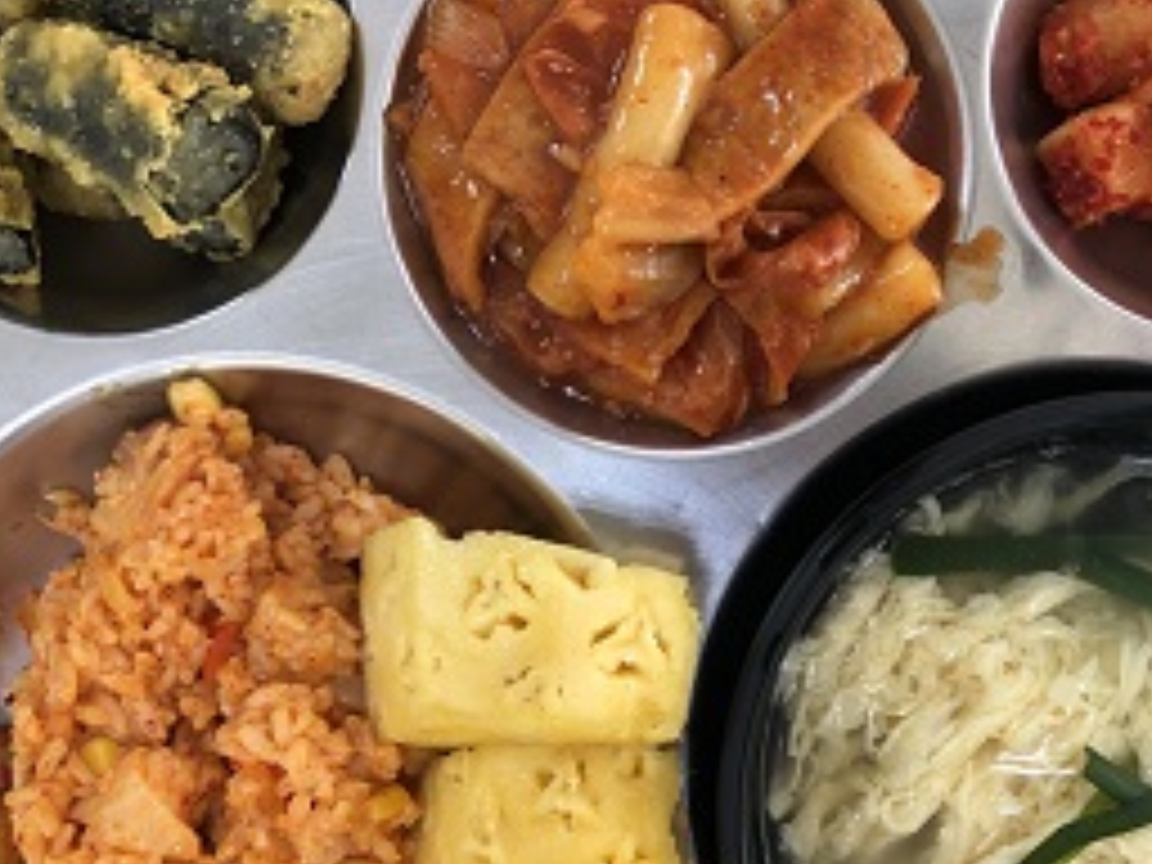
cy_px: 482
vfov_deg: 34.3
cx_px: 670
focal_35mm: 42
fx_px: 1398
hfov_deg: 44.6
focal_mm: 3.99
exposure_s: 1/17
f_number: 1.8
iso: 40
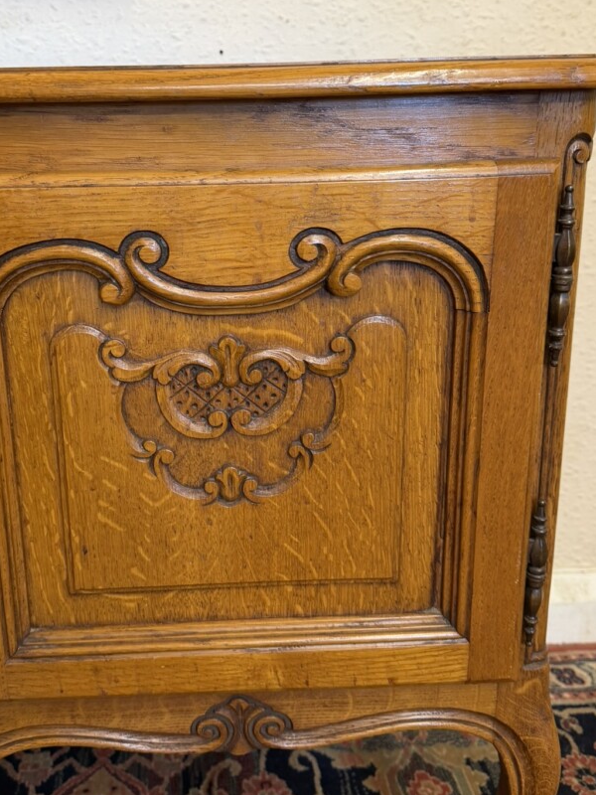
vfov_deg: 51.2
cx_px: 238
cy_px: 338
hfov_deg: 39.5
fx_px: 826
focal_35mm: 36
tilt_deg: -16.4
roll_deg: +0.7
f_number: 1.78
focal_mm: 6.76
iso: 125
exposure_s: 1/50
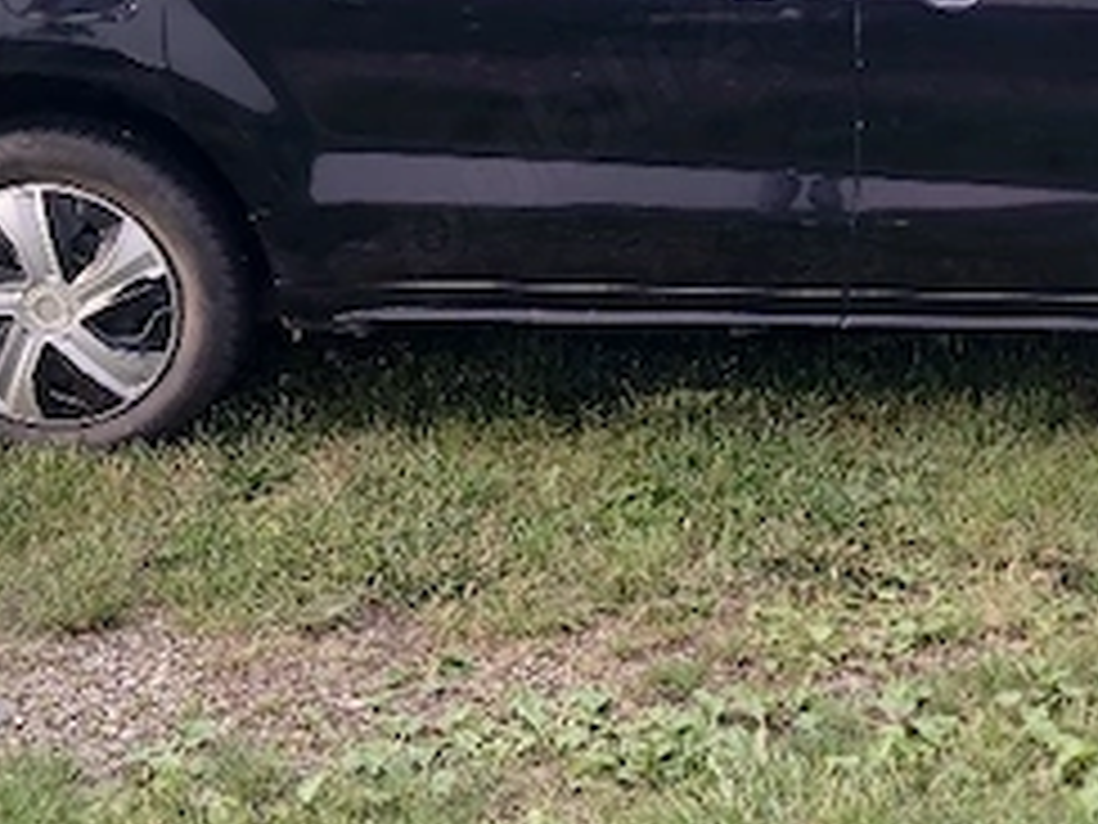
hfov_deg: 29.7
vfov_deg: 22.4
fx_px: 2030
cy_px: 81
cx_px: 850
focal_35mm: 64
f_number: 1.8
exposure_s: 1/50.3
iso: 25
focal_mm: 3.98
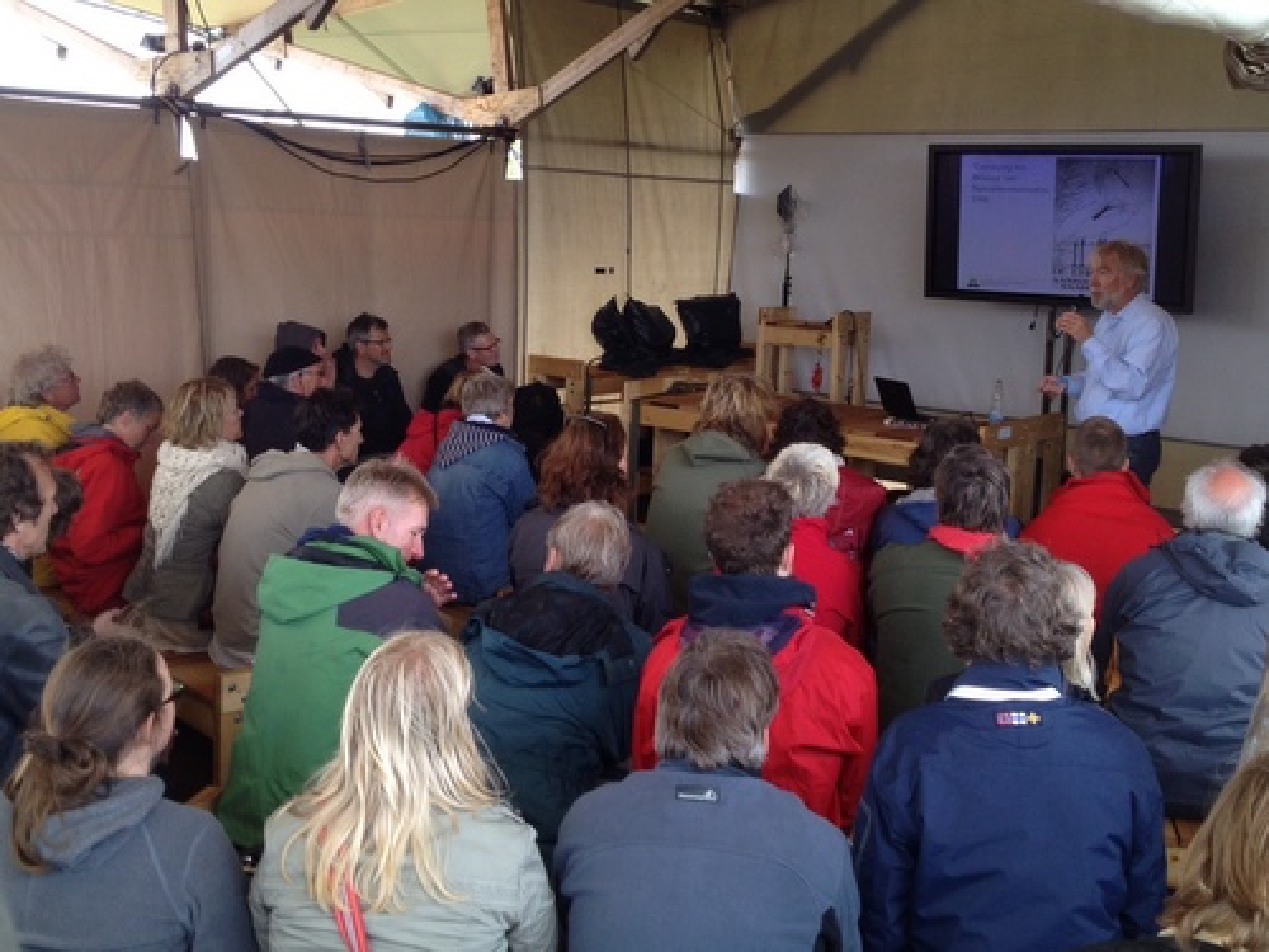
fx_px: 1283
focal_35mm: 35
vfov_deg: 40.7
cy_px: 476
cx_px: 634
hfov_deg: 52.6
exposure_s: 1/120
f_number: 2.4
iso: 80
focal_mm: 4.28
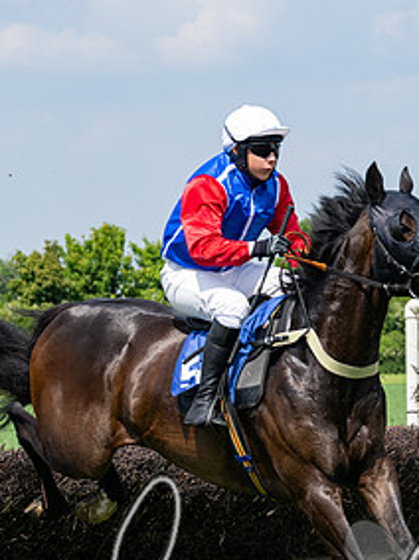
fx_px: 3424
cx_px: 508
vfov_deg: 9.3
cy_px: 406
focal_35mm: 212
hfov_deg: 7.0
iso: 400
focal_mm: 70
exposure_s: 1/3200
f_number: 4
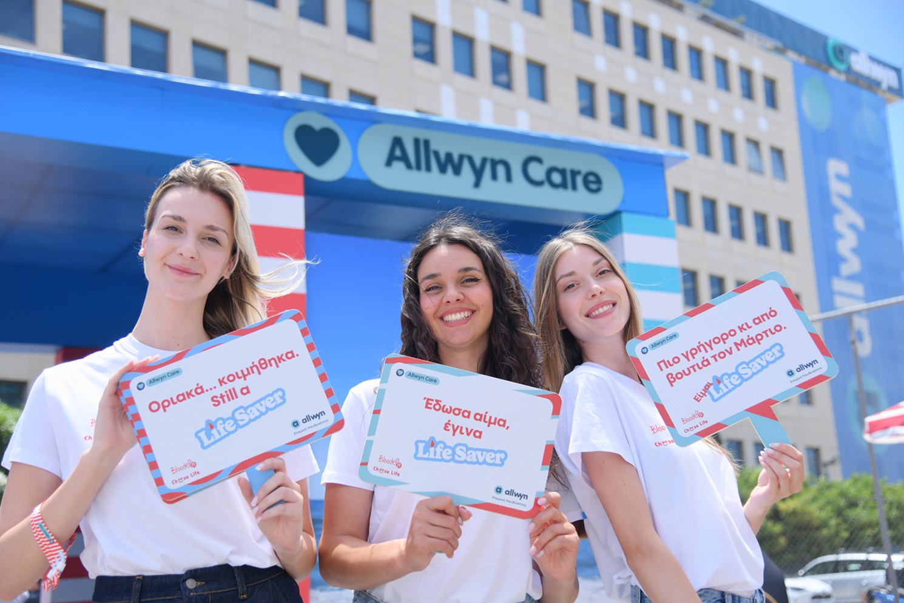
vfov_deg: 28.1
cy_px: 302
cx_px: 452
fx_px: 1205
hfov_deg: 41.1
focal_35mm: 48
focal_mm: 48
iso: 250
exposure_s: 1/1250
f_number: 4
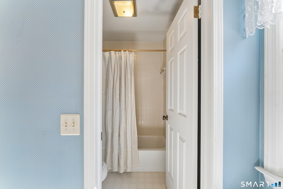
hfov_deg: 104.3
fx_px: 110
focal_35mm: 14
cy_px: 94
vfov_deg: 81.2
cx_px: 142
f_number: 13
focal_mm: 14
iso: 400
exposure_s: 1/25
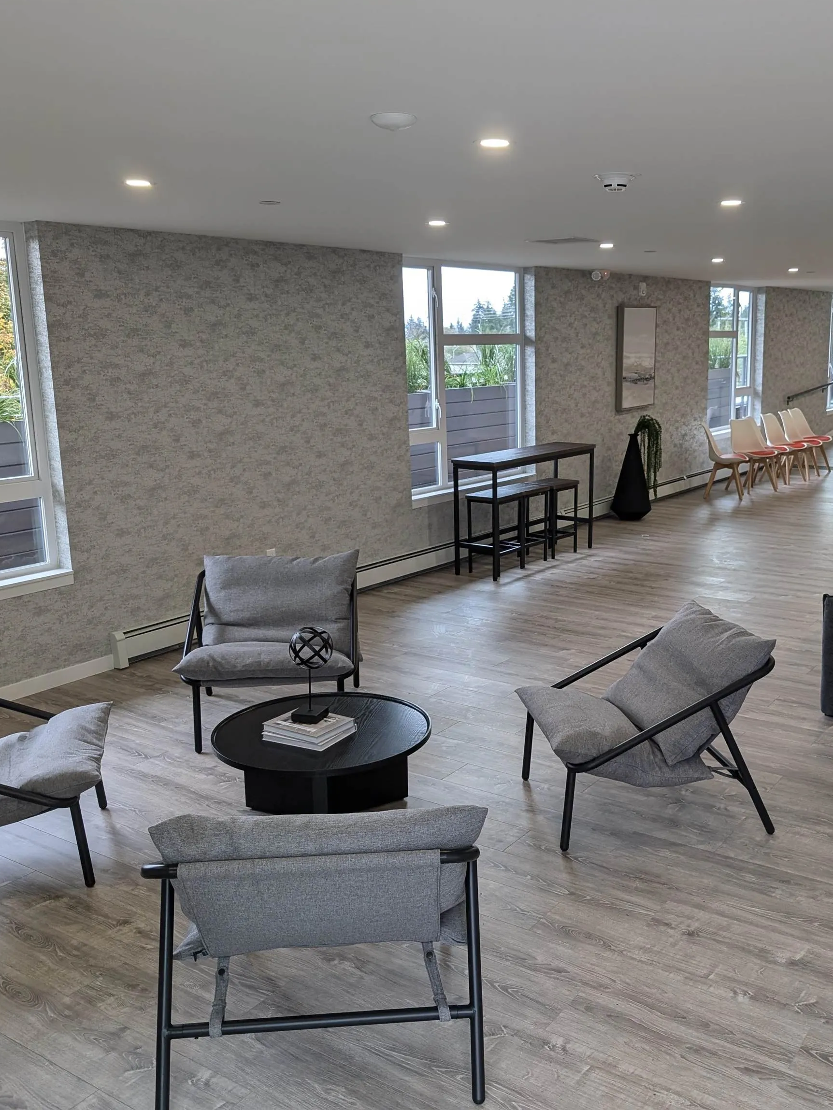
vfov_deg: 56.8
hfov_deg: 43.8
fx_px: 1027
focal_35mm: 32
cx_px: 530
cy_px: 554
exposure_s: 1/76.4
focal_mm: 6.9
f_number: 1.68
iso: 41
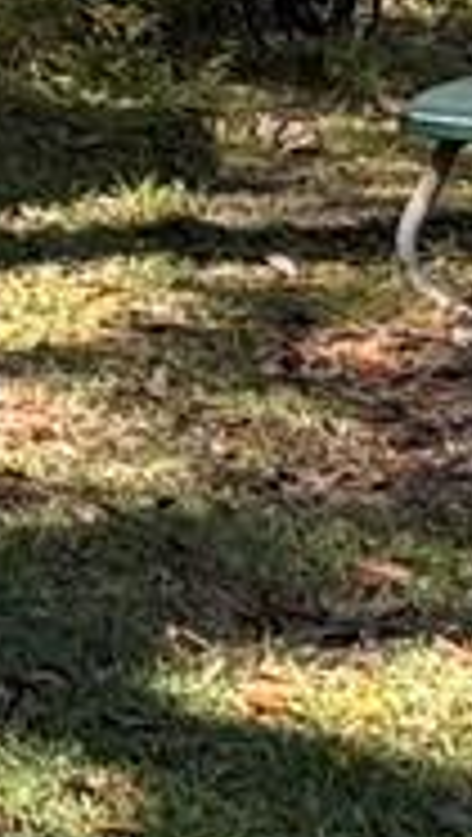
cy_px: -284
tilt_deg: -3.1
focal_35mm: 131
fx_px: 2907
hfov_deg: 6.8
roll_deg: +1.9
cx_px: -1510
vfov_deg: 15.5
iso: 40
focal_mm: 2.22
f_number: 2.2
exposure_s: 1/320
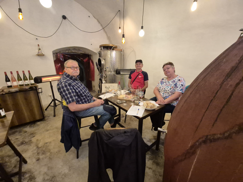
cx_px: 122
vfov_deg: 89.9
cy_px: 91
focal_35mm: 13
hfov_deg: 106.2
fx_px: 91
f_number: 2.2
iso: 500
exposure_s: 1/50
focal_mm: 2.2
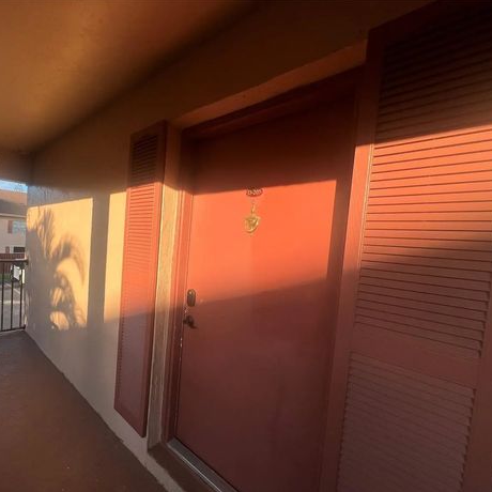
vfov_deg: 87.4
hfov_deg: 84.5
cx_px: 165
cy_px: 255
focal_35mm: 16
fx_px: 257
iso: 32
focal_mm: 1.57
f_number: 1.8
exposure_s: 1/669
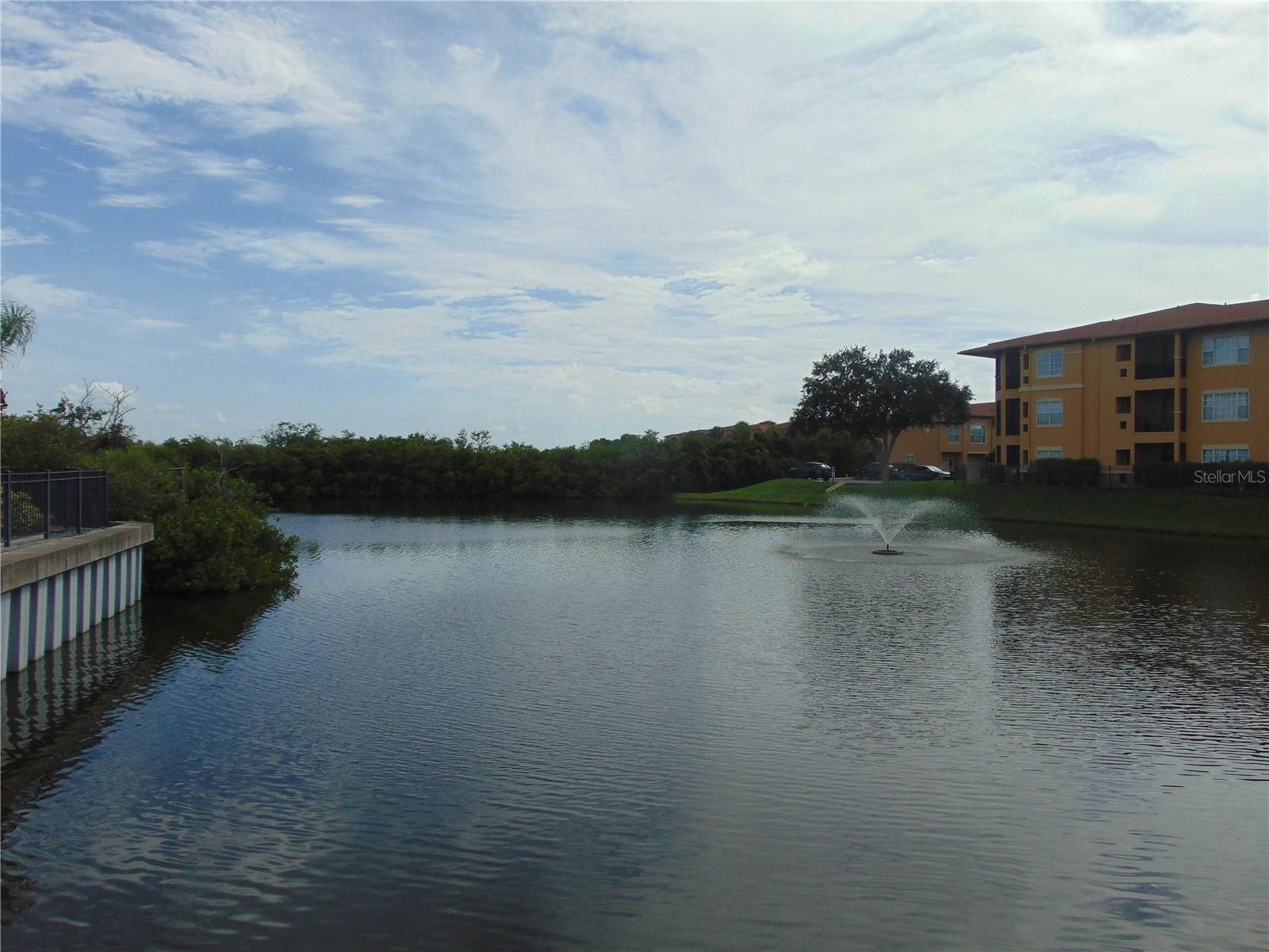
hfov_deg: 69.4
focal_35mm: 25
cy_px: 476
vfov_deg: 54.9
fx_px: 916
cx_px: 634
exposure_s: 1/500
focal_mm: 4.5
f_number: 7.7
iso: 80
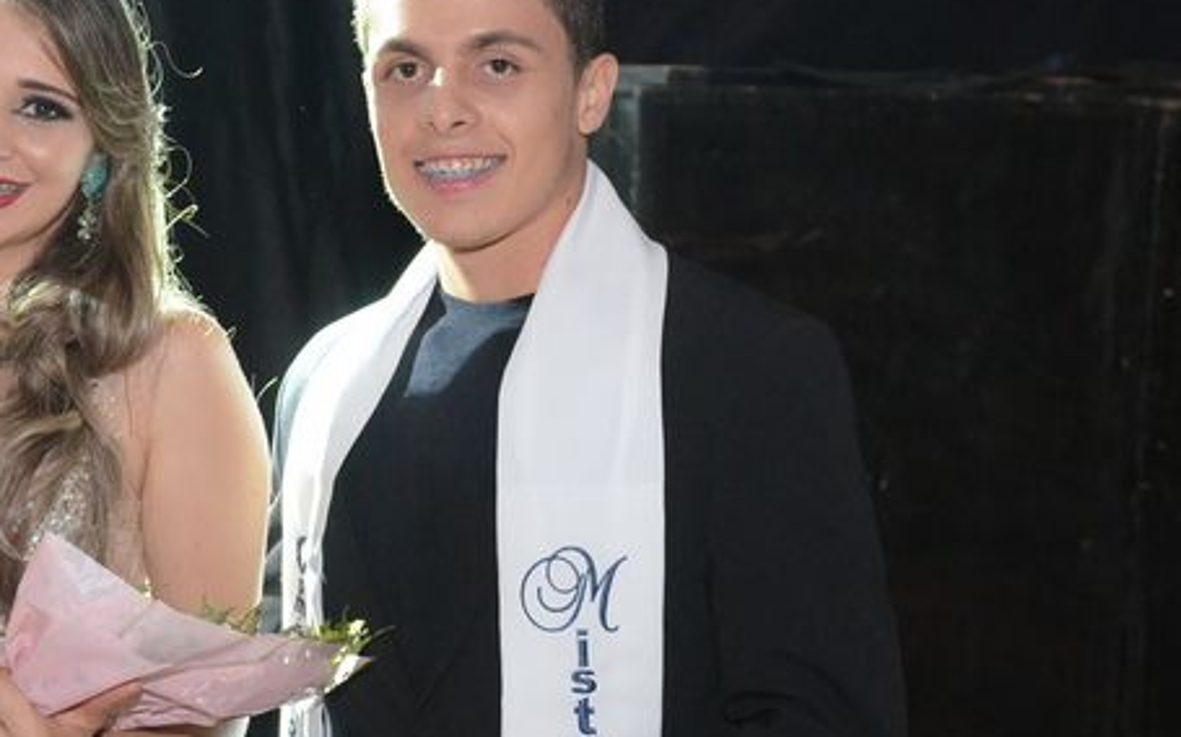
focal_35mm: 102
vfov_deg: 12.8
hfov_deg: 20.1
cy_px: 441
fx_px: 3282
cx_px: 164
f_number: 3.5
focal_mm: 38
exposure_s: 1/200
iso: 3200
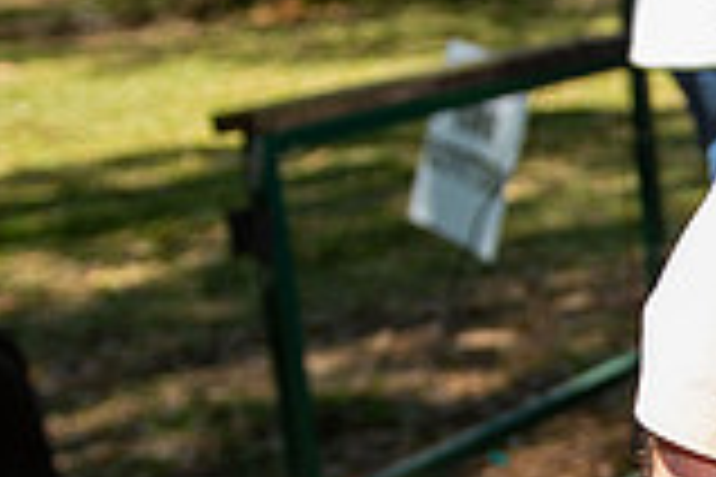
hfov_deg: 17.0
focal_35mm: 106
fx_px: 2108
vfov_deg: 12.8
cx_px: 1139
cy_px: 400
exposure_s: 1/250
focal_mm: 29
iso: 50
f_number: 3.5
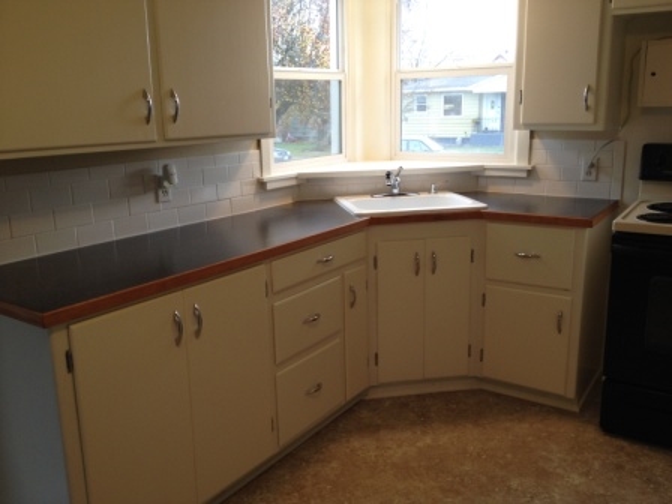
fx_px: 679
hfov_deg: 52.6
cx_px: 336
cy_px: 252
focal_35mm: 35
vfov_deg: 40.7
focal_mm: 4.28
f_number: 2.4
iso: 50
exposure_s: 1/30
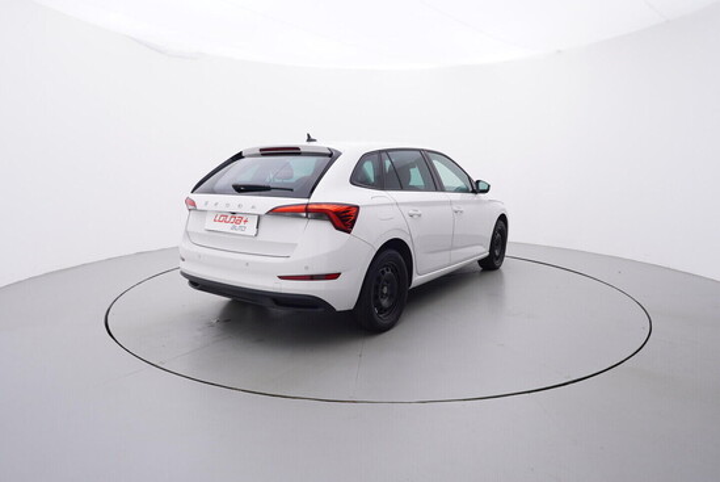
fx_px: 450
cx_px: 360
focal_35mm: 22
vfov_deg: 56.2
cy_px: 241
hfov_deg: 77.3
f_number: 5
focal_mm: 15
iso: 200
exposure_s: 1/80
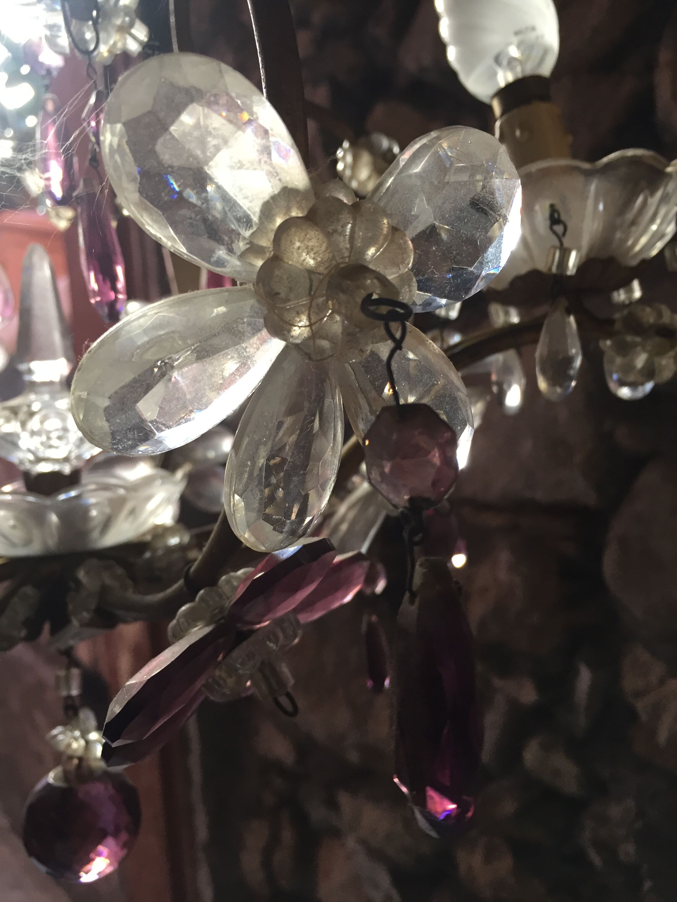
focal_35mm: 29
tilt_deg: -5.2
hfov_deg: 48.2
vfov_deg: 61.7
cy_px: 451
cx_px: 338
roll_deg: +2.8
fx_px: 756
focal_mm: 4.15
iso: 50
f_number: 2.2
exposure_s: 1/33
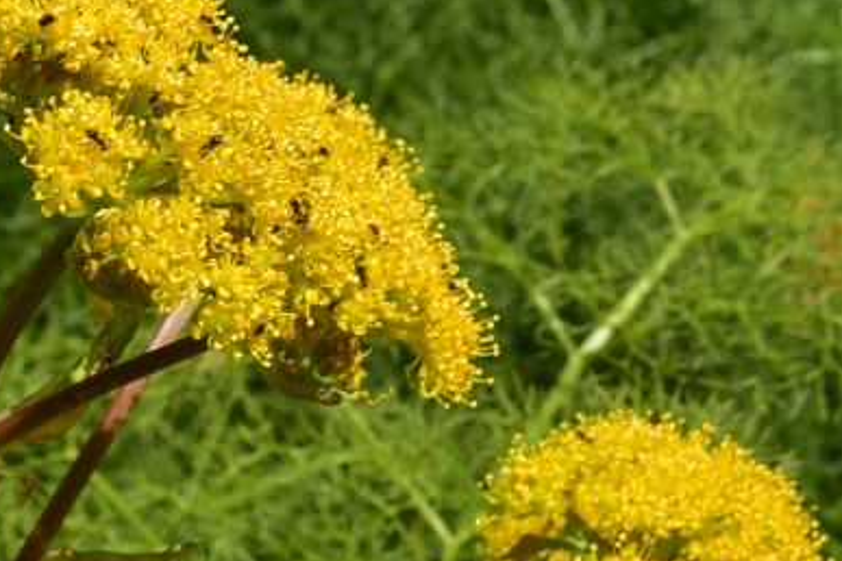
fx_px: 3929
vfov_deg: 8.1
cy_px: 516
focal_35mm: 168
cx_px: -181
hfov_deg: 12.0
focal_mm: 50
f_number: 18
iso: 160
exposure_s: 1/125
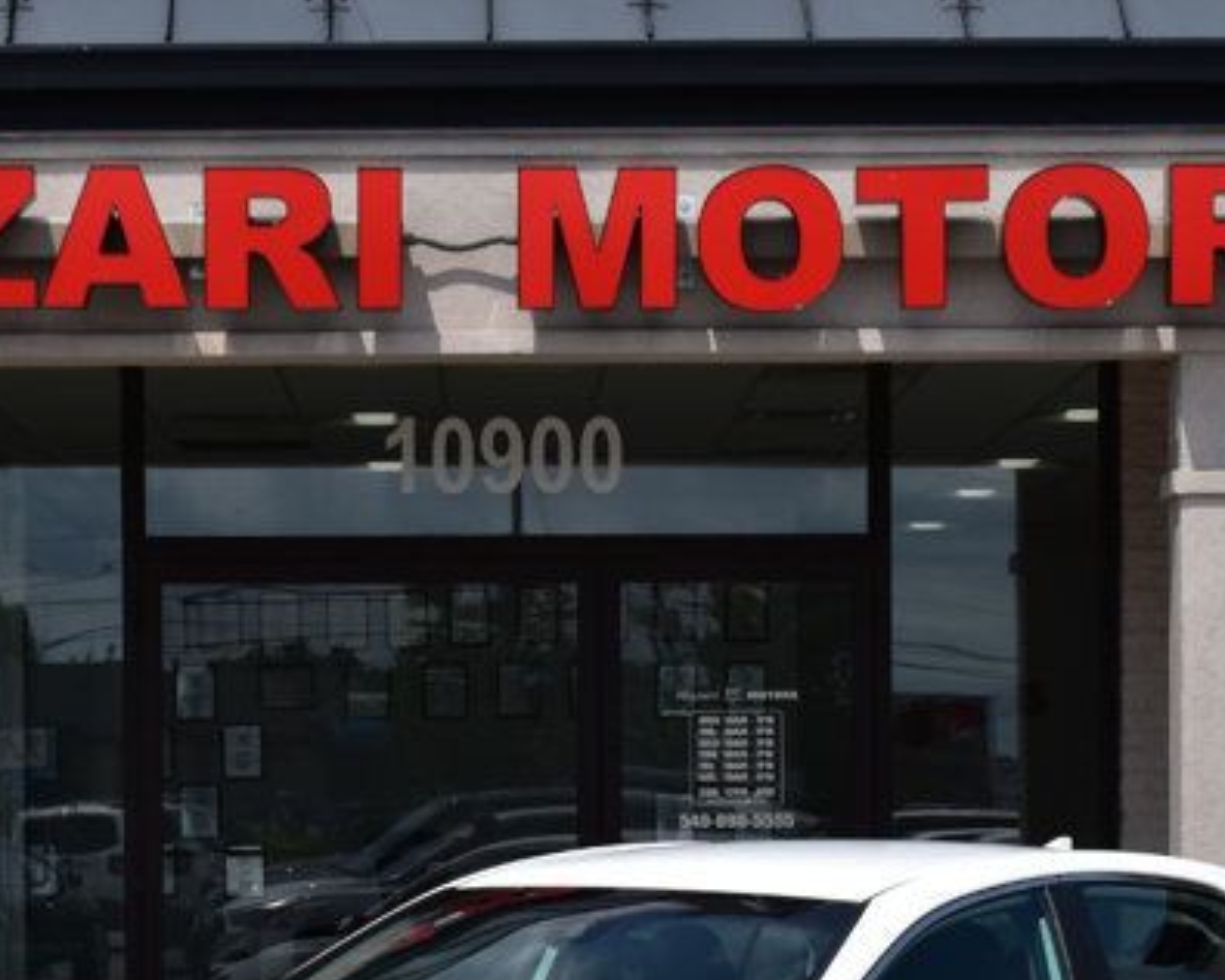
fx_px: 4496
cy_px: 980
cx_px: 509
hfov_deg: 15.5
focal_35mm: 124
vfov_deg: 12.3
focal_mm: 34
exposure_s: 1/640
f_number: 11
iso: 200
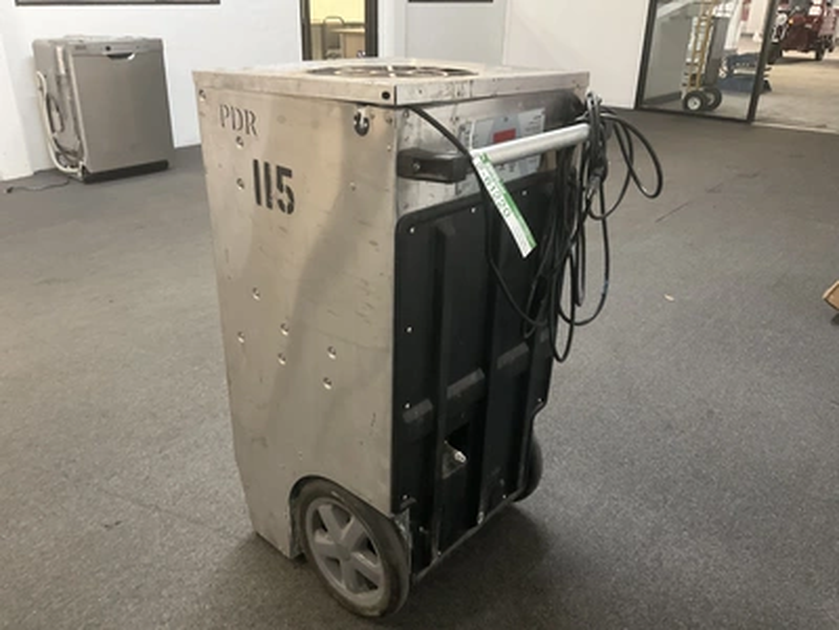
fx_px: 703
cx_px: 420
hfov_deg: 61.7
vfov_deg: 48.2
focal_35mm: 29
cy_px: 315
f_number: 1.8
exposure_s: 1/30
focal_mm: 3
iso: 320
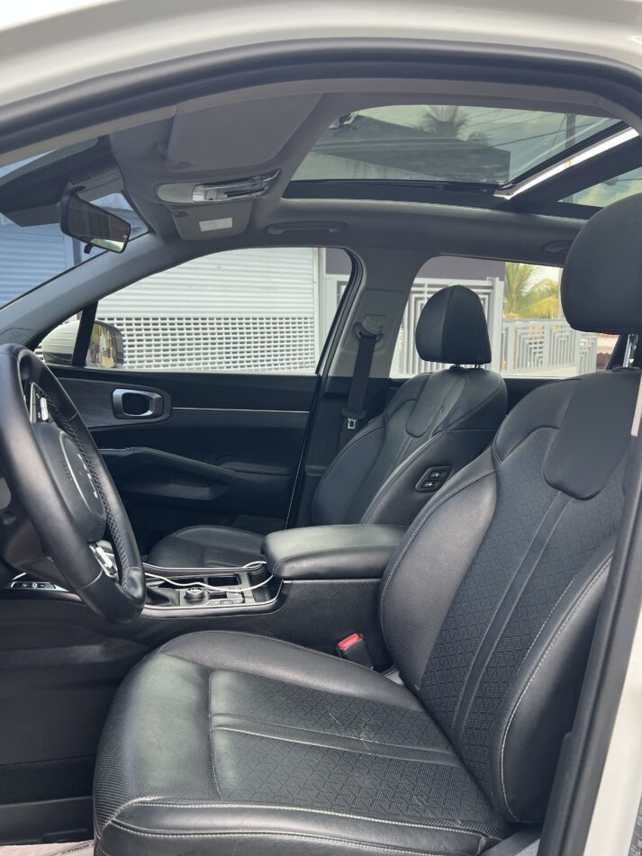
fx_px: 693
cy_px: 435
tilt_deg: -9.7
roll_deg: +0.0
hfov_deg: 49.7
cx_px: 331
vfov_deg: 63.4
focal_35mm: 28
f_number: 1.5
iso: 50
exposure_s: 1/121
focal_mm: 5.7
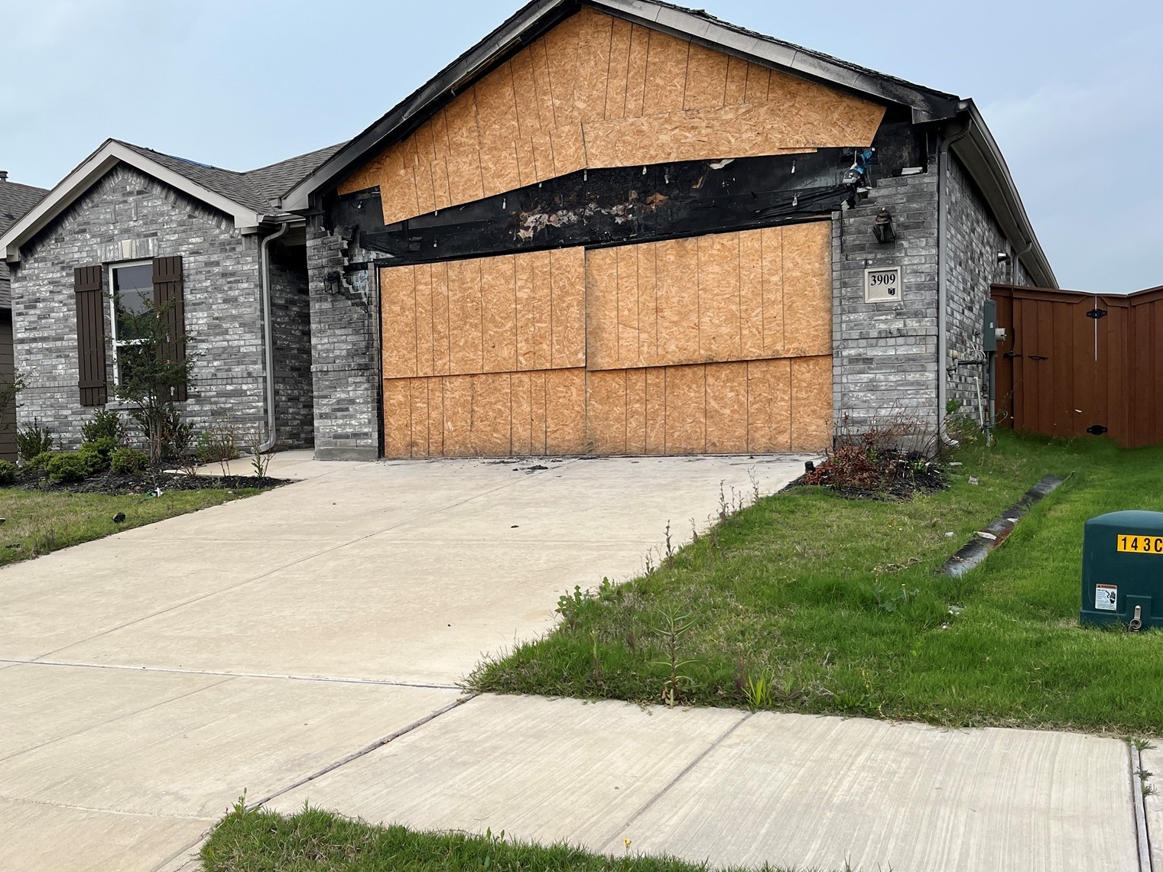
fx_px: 1176
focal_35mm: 35
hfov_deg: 52.4
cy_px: 465
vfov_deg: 40.7
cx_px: 482
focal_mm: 5.1
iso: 50
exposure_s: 1/1890
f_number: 1.6
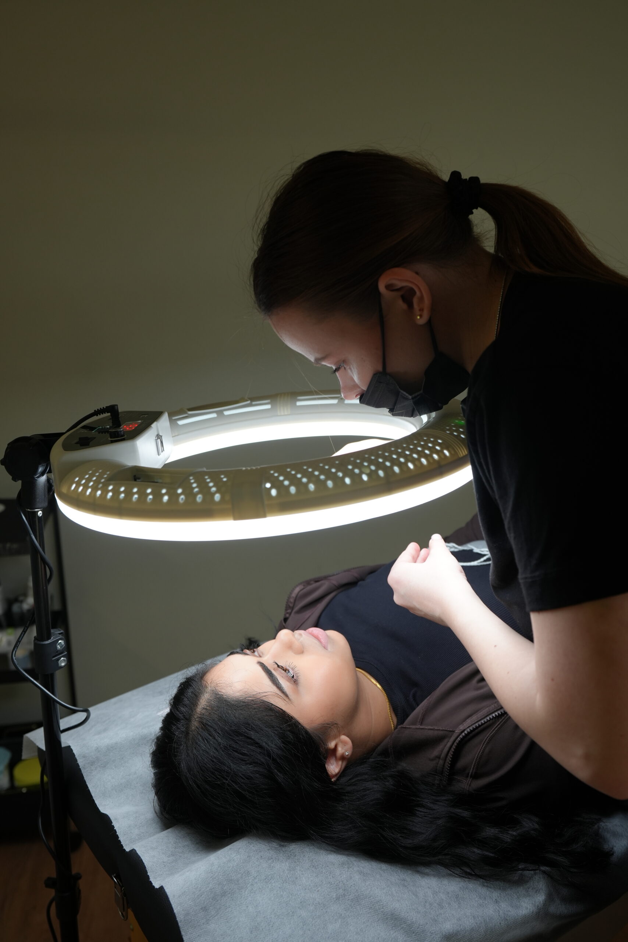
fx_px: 863
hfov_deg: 40.0
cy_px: 471
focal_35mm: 33
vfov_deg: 57.2
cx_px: 314
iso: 400
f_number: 4
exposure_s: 1/160
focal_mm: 33
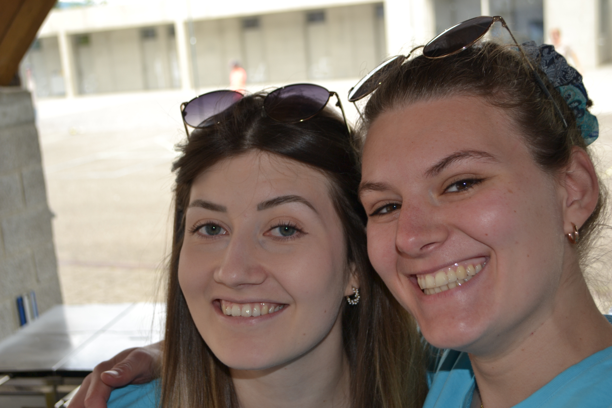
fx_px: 816
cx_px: 306
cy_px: 204
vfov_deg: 28.1
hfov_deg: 41.1
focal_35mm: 48
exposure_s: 1/125
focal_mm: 32
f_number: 4.8
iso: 110
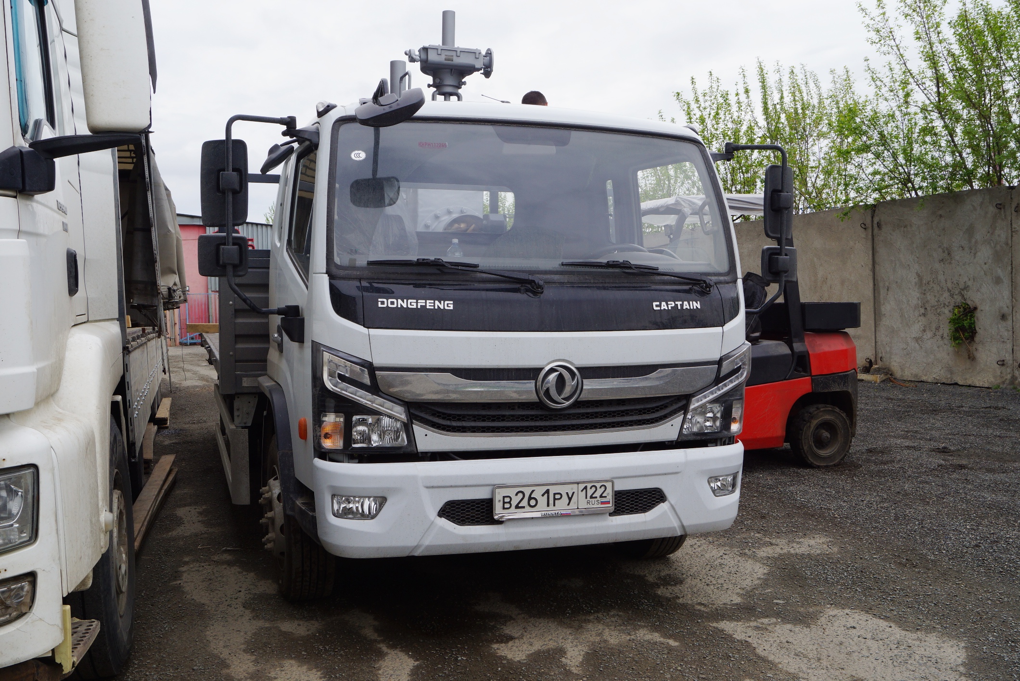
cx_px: 510
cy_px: 340
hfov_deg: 53.1
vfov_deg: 36.9
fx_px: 1021
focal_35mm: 36
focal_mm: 24
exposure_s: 1/100
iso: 100
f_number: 11
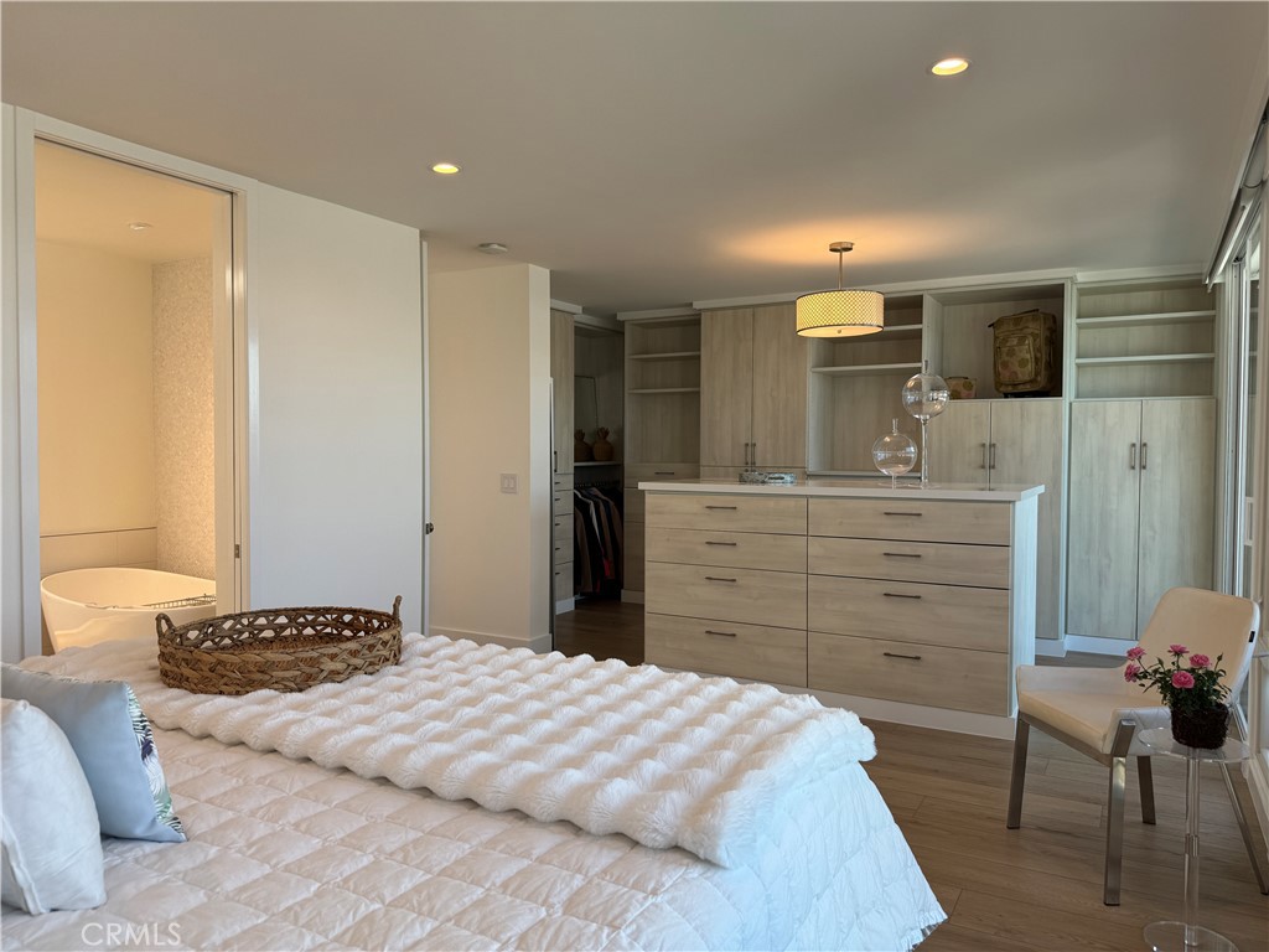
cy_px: 476
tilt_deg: -1.5
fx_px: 880
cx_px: 634
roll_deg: -0.7
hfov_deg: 71.6
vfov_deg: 56.8
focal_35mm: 24
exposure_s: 1/326
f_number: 1.78
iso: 80
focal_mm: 6.76
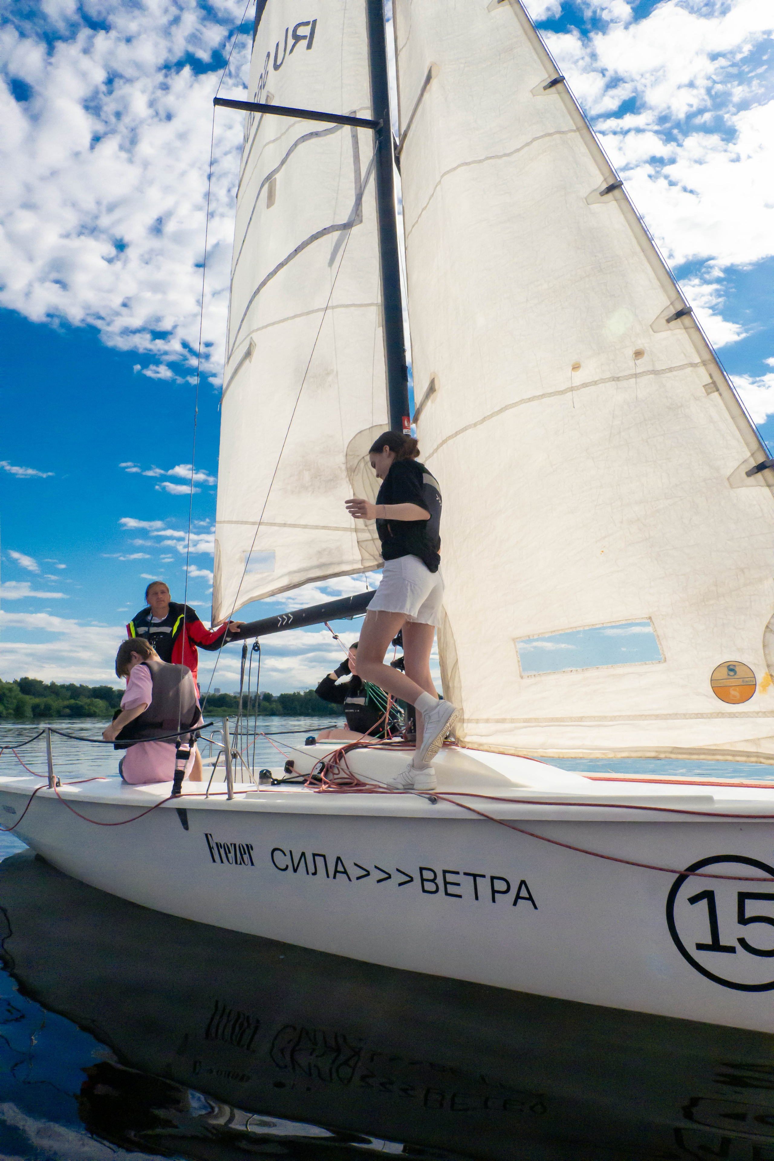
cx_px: 387
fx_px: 774
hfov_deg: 53.1
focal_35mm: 24
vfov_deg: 73.7
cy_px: 580
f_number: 11
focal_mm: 16
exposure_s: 1/17000
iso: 12800
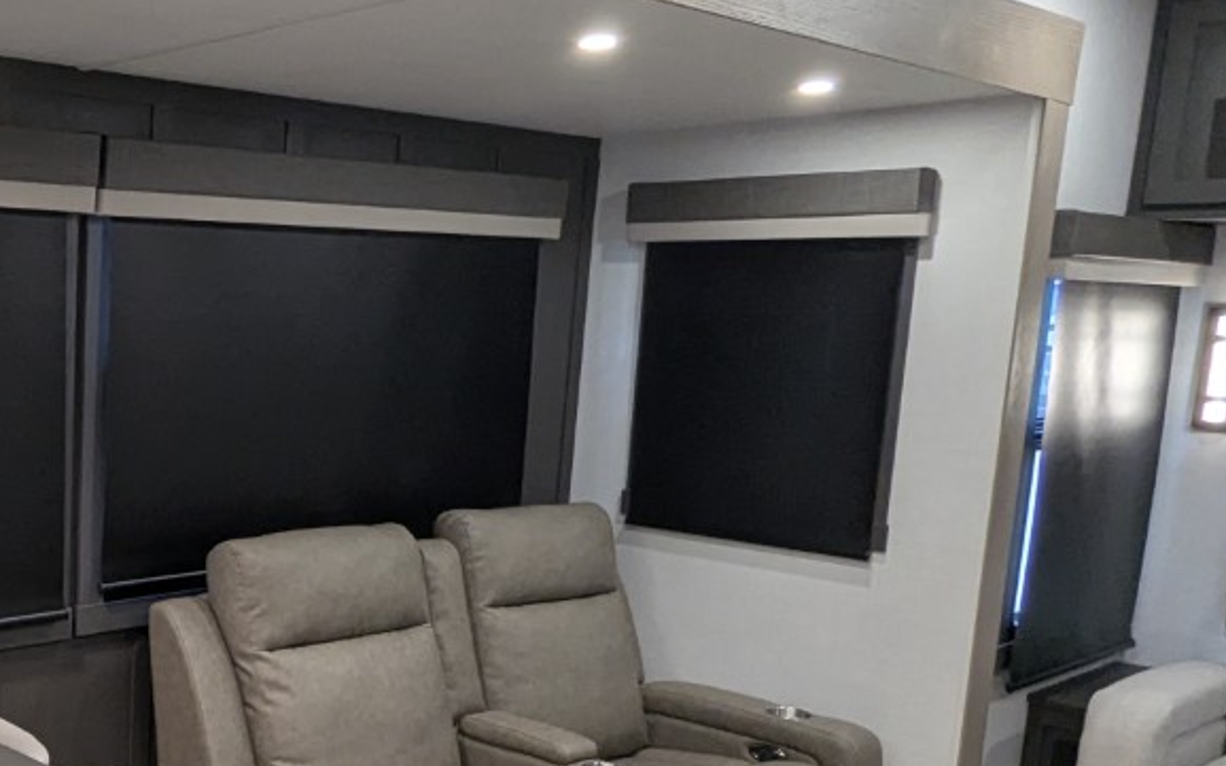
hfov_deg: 42.8
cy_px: 533
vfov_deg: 30.9
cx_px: 52
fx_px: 1370
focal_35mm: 41
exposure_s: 1/53.5
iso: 190
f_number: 2.2
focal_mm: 2.35
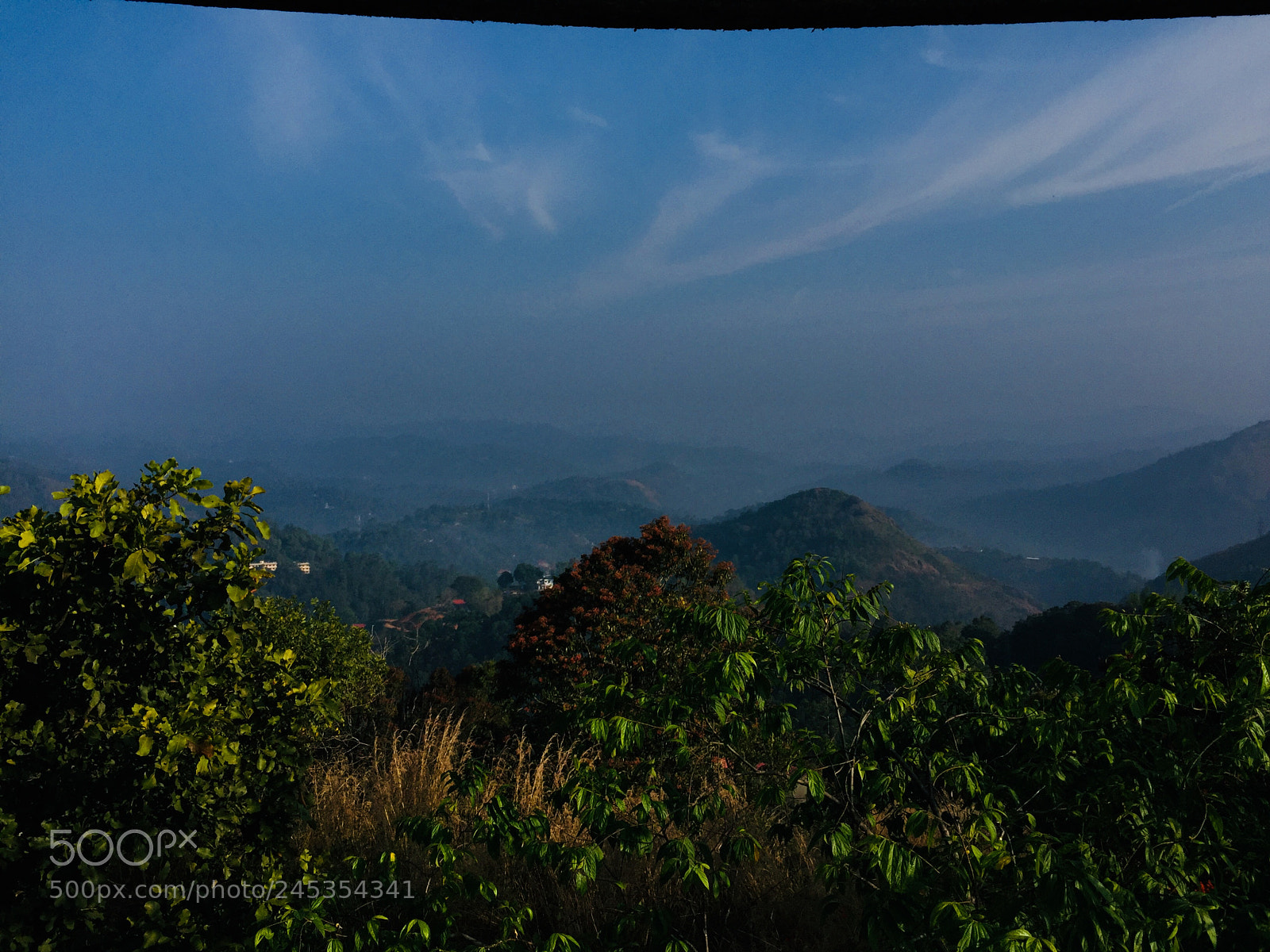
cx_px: 635
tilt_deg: -3.5
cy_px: 476
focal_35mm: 29
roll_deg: -0.6
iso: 32
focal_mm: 4.15
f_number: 2.2
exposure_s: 1/4405
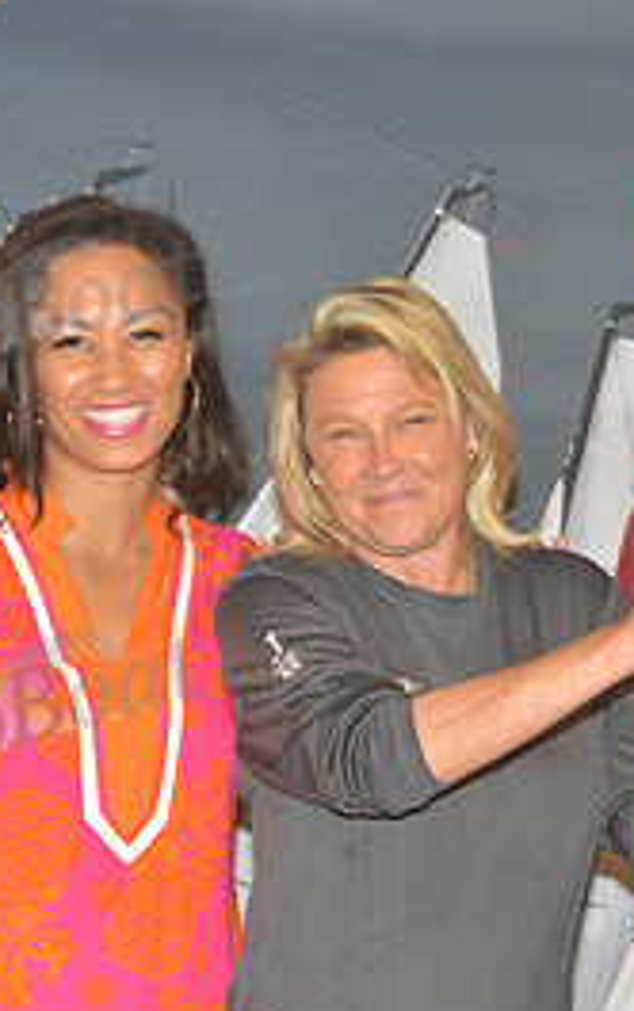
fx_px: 4306
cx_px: 504
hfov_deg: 8.4
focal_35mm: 156
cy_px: 460
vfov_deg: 13.4
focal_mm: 70
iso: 3200
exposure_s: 1/15
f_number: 9
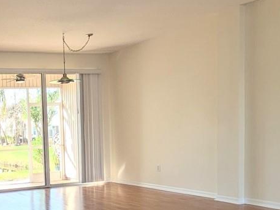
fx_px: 396
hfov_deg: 34.6
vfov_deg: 29.0
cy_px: 168
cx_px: -12
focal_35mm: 49
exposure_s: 1/126
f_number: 2.2
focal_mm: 1.83
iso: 50
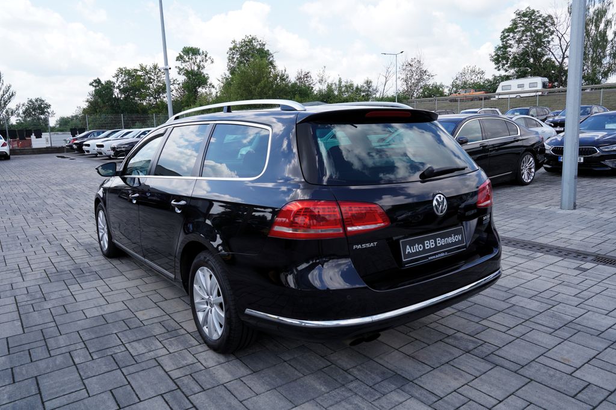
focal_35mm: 26
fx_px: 445
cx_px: 308
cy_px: 205
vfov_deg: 49.5
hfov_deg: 69.4
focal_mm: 26
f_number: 6.3
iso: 100
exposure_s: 1/160
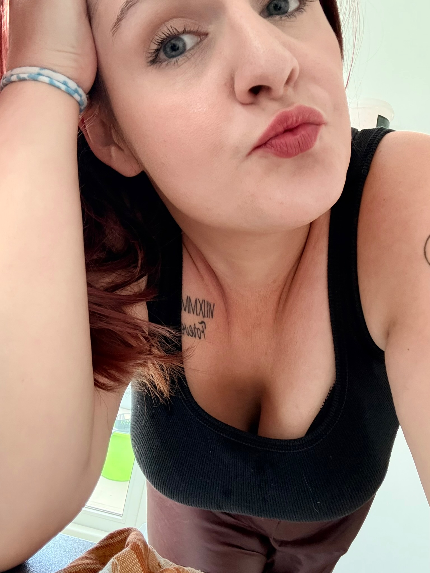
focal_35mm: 30
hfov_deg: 46.8
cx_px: 215
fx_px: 497
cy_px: 286
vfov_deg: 60.0
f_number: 1.9
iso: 320
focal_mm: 2.69
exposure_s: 1/59
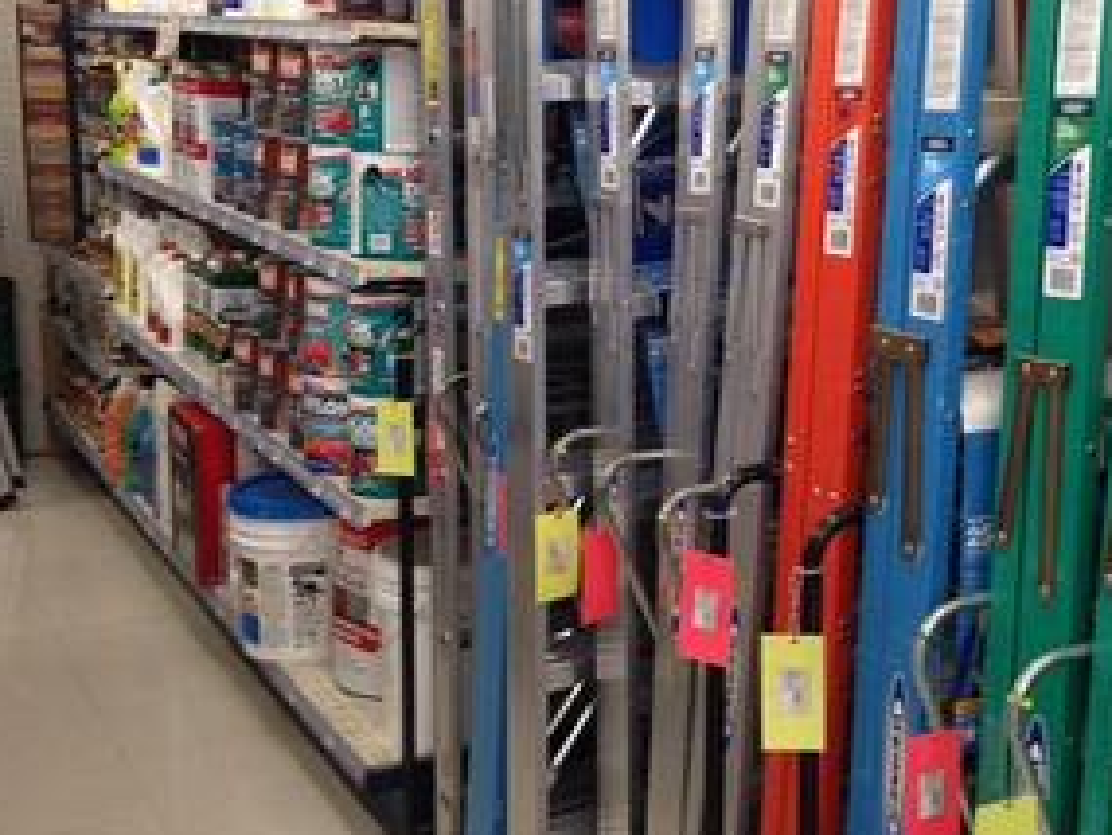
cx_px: 825
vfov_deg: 27.0
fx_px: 1735
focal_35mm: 54
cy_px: 359
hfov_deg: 34.8
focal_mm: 4.12
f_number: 2.4
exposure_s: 1/20
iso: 64
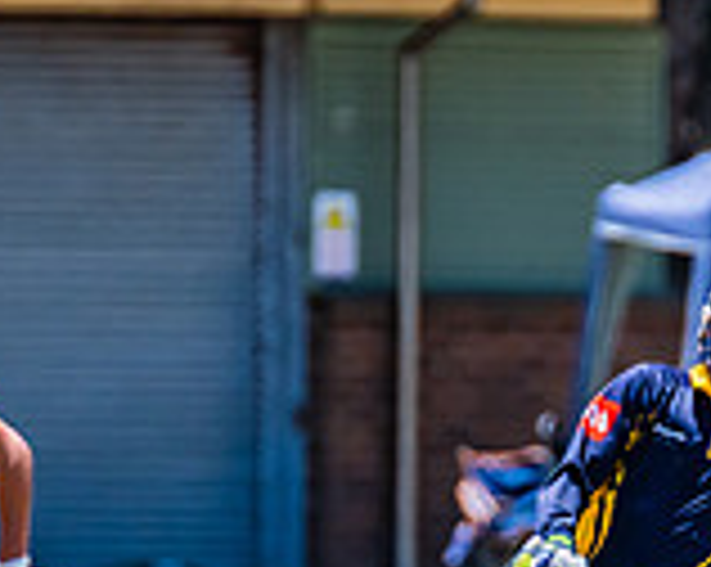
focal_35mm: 1938
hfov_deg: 1.0
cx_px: 578
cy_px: 690
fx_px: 40731
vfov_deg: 0.8
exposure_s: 1/2000
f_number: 7.1
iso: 640
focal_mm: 550
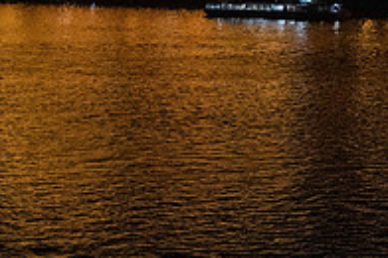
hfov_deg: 9.9
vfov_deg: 6.6
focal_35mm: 207
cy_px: -28
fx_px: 2227
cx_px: 62
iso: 3600
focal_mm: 60
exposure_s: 1/125
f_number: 3.5
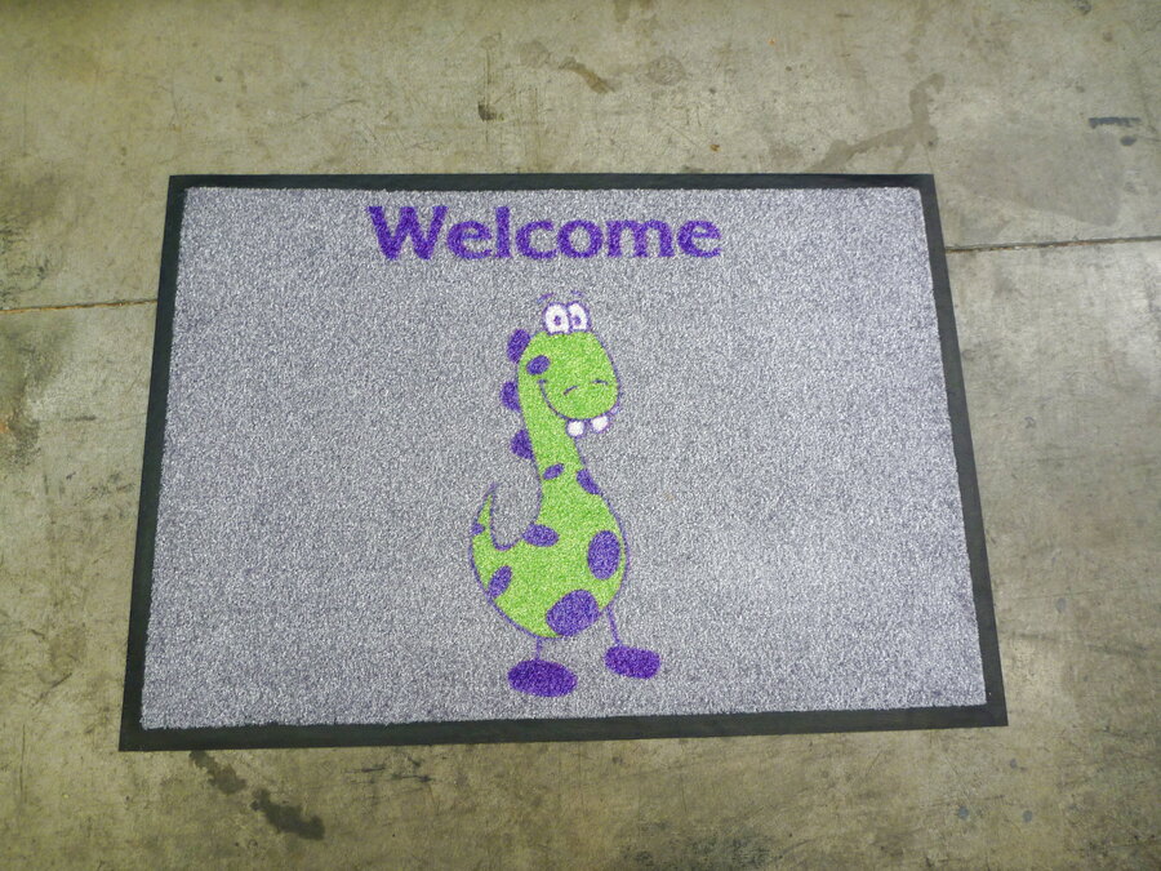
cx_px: 580
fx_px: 939
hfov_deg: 63.4
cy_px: 436
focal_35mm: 28
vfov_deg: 49.7
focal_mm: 4.9
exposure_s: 1/50
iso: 80
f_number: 3.3
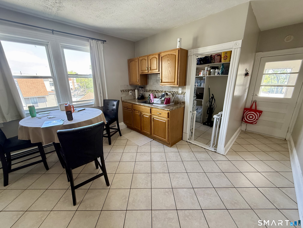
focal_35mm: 14
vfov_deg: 85.7
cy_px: 114
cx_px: 152
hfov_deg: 102.1
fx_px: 123
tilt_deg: -14.4
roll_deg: +0.6
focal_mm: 2.22
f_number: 2.2
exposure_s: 1/99
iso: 320
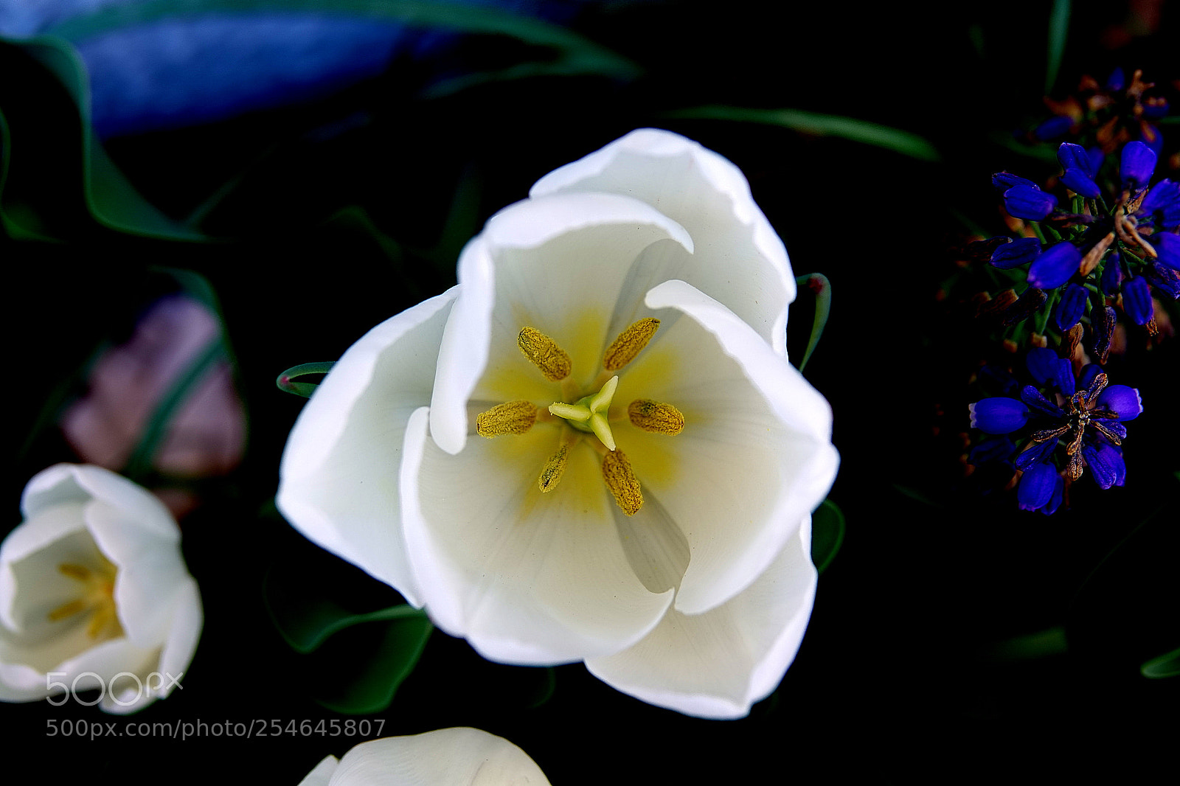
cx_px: 590
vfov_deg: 27.0
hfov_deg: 39.6
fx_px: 1638
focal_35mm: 50
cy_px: 393
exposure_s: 1/60
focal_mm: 18.21
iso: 100
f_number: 3.2
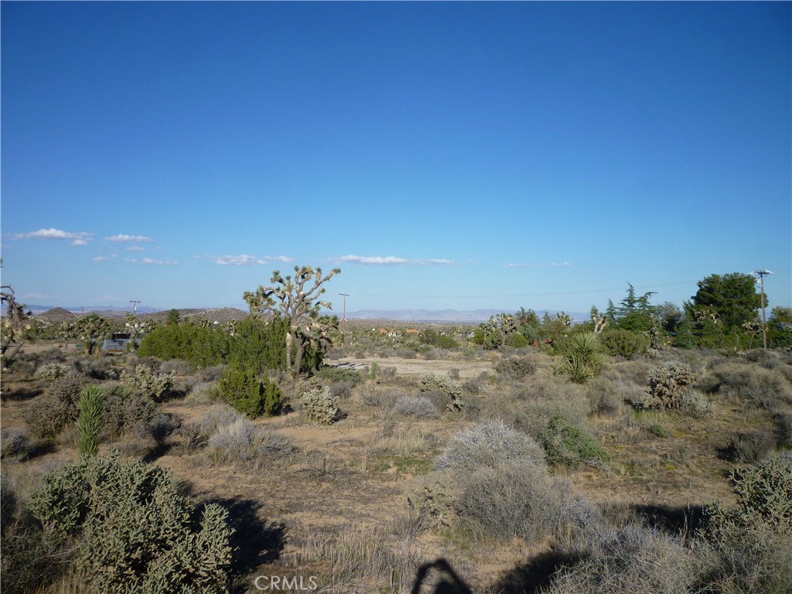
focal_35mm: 29
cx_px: 396
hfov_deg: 61.7
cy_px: 297
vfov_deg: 48.2
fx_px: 664
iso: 80
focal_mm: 5.2
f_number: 5.6
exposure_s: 1/640
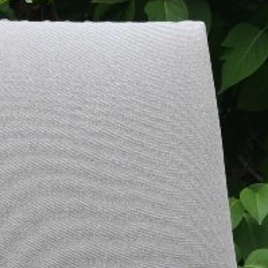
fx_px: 2122
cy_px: 395
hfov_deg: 7.2
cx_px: 129
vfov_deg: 7.1
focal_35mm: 242
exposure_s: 1/250
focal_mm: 31.5
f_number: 5.6
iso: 160
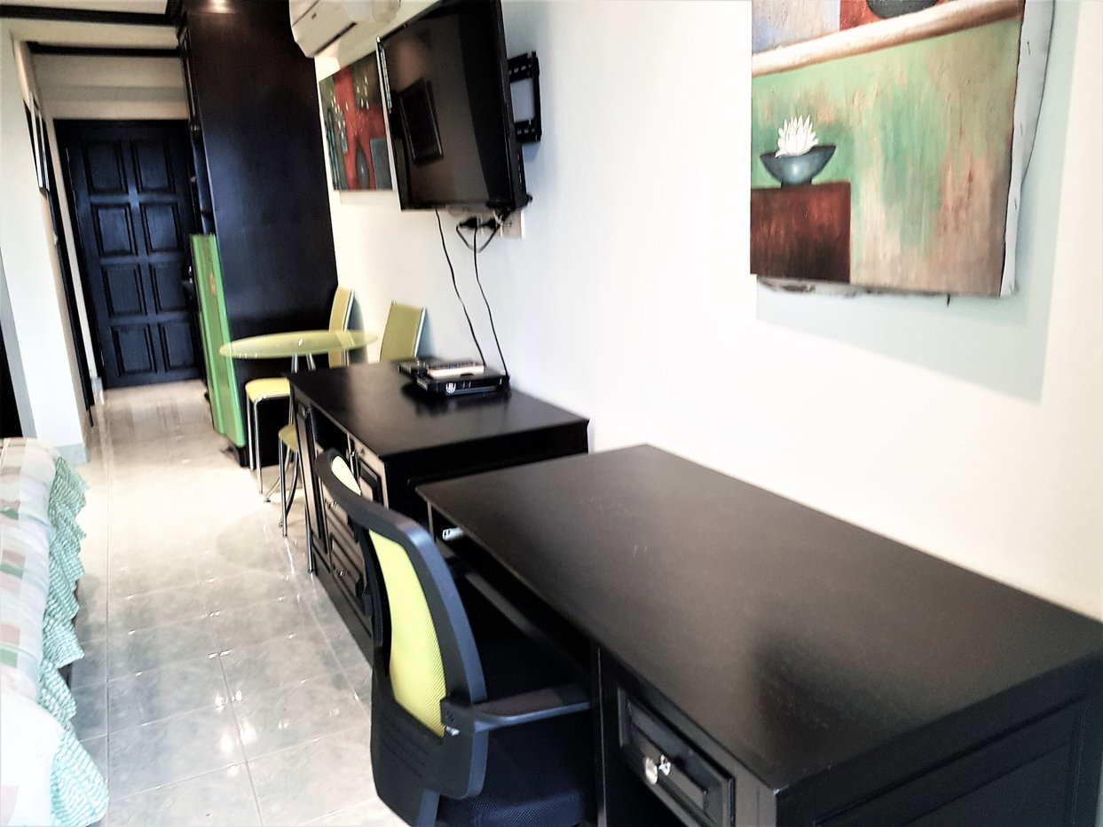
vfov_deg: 53.1
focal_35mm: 26
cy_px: 414
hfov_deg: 67.3
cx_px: 552
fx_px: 828
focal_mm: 4.2
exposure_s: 1/50
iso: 125
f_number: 1.7
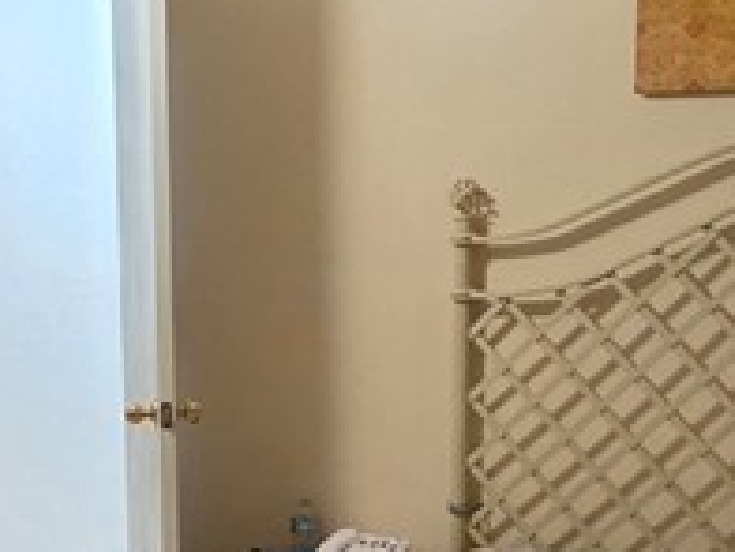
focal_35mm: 68
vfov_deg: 21.1
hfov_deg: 27.6
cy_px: 514
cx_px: 86
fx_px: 1444
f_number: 1.9
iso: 500
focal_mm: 2.2
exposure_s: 1/60
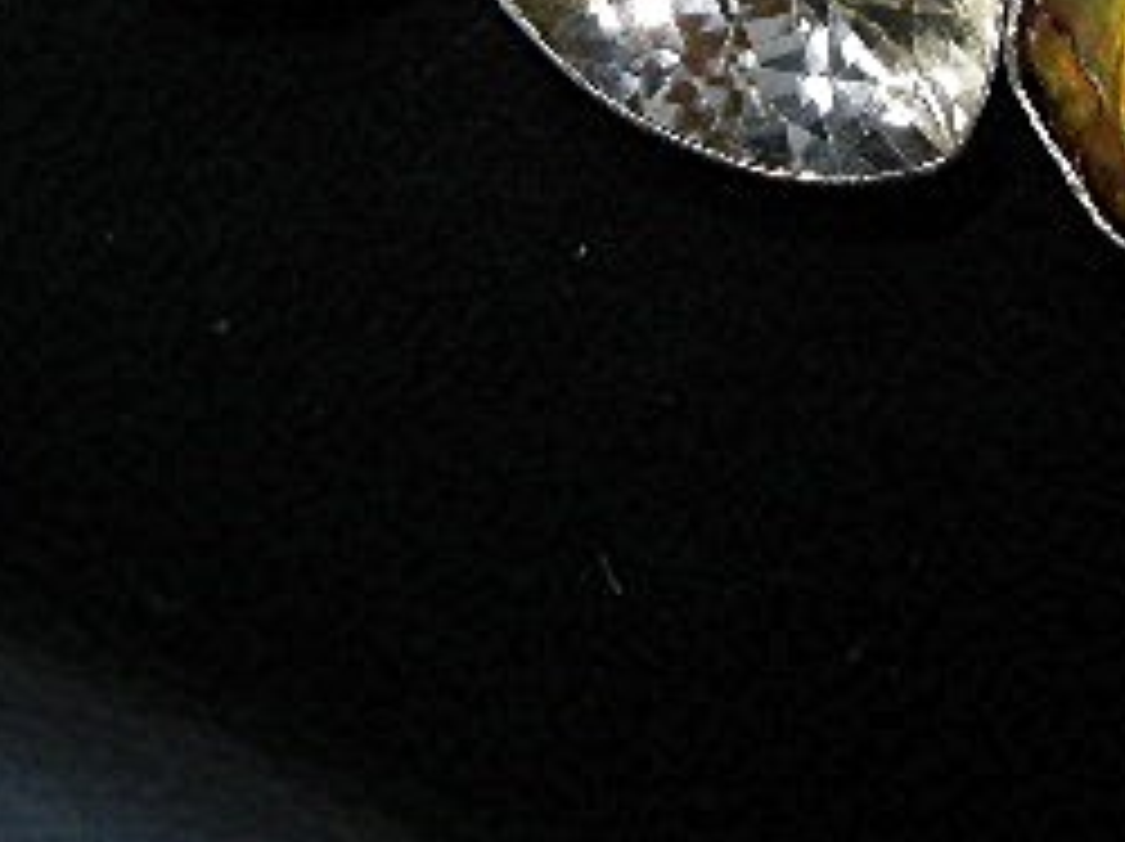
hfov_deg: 19.5
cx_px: 832
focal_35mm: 100
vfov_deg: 14.5
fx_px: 3247
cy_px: 18
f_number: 7.4
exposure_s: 1/30
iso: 200
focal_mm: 7.1
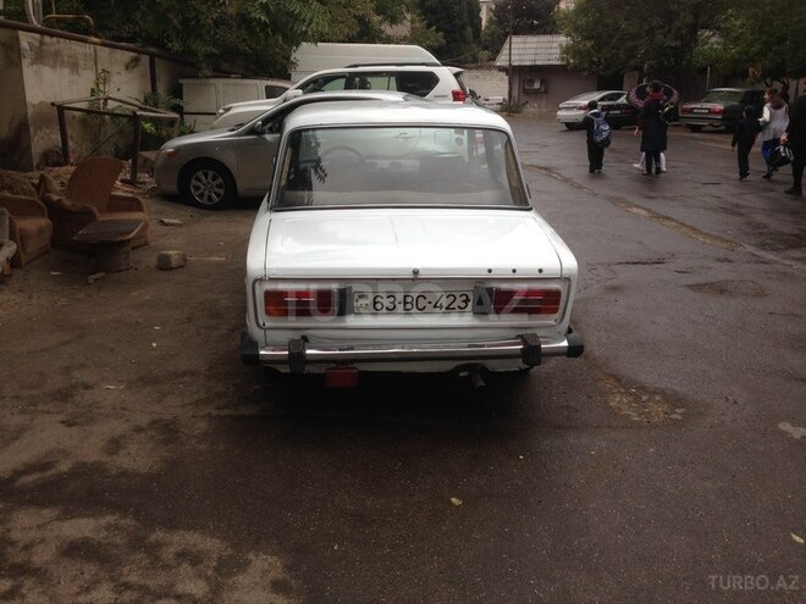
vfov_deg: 42.9
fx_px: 768
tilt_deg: -13.0
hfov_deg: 55.4
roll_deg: -0.2
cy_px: 302
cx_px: 403
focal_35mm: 33
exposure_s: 1/232
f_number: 2.4
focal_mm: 4.12
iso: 50
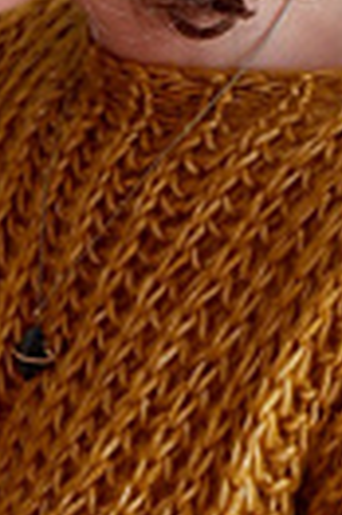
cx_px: -120
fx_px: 3700
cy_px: 468
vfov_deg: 7.9
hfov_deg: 5.3
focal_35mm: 259
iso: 200
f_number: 3.6
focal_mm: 35
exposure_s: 1/150
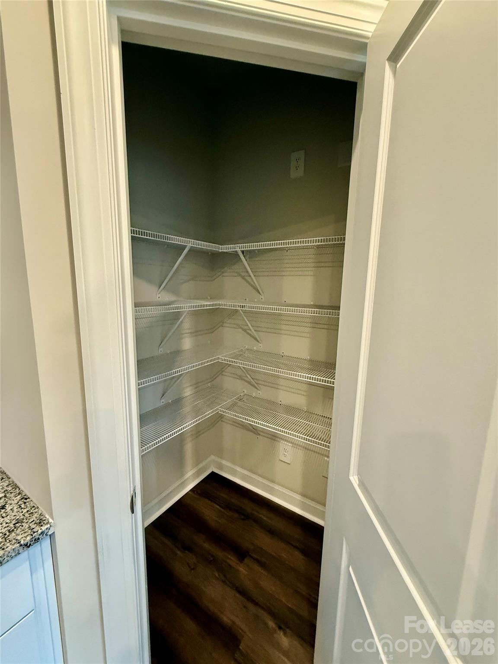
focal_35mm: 14
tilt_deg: -6.9
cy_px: 332
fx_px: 269
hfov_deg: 85.7
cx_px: 249
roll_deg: +0.8
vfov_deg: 102.1
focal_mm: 2.22
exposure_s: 1/60
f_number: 2.2
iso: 500
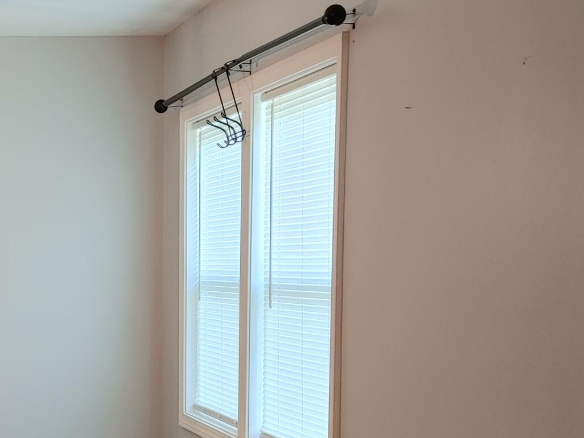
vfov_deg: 19.1
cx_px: -85
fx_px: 1282
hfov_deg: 23.8
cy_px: 372
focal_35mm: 76
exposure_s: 1/40
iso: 150
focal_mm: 5.58
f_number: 1.8
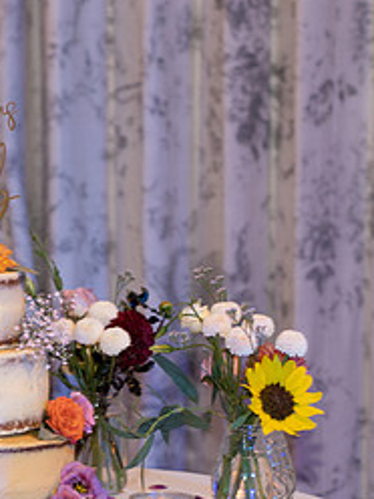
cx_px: -72
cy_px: 359
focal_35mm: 266
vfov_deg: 7.4
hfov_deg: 5.6
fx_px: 3832
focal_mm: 105
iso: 400
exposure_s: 1/40
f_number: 4
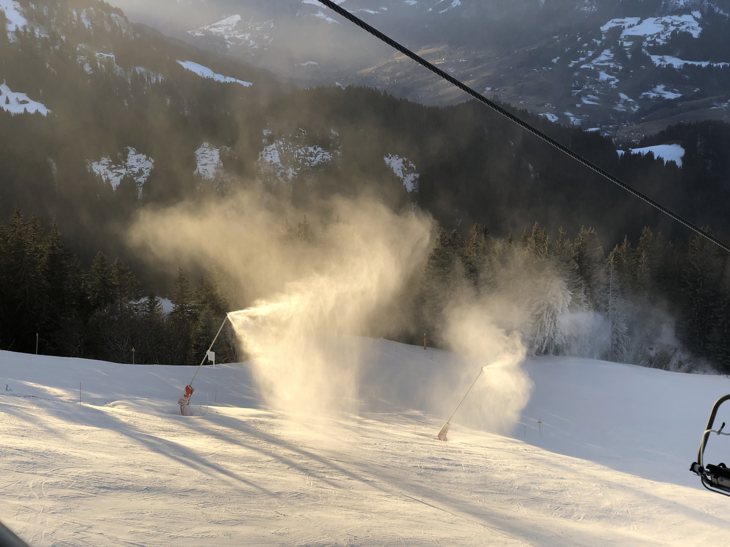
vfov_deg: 28.0
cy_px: 274
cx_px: 365
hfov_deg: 36.8
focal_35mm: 52
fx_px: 1097
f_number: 2.4
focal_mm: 6
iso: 16
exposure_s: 1/467
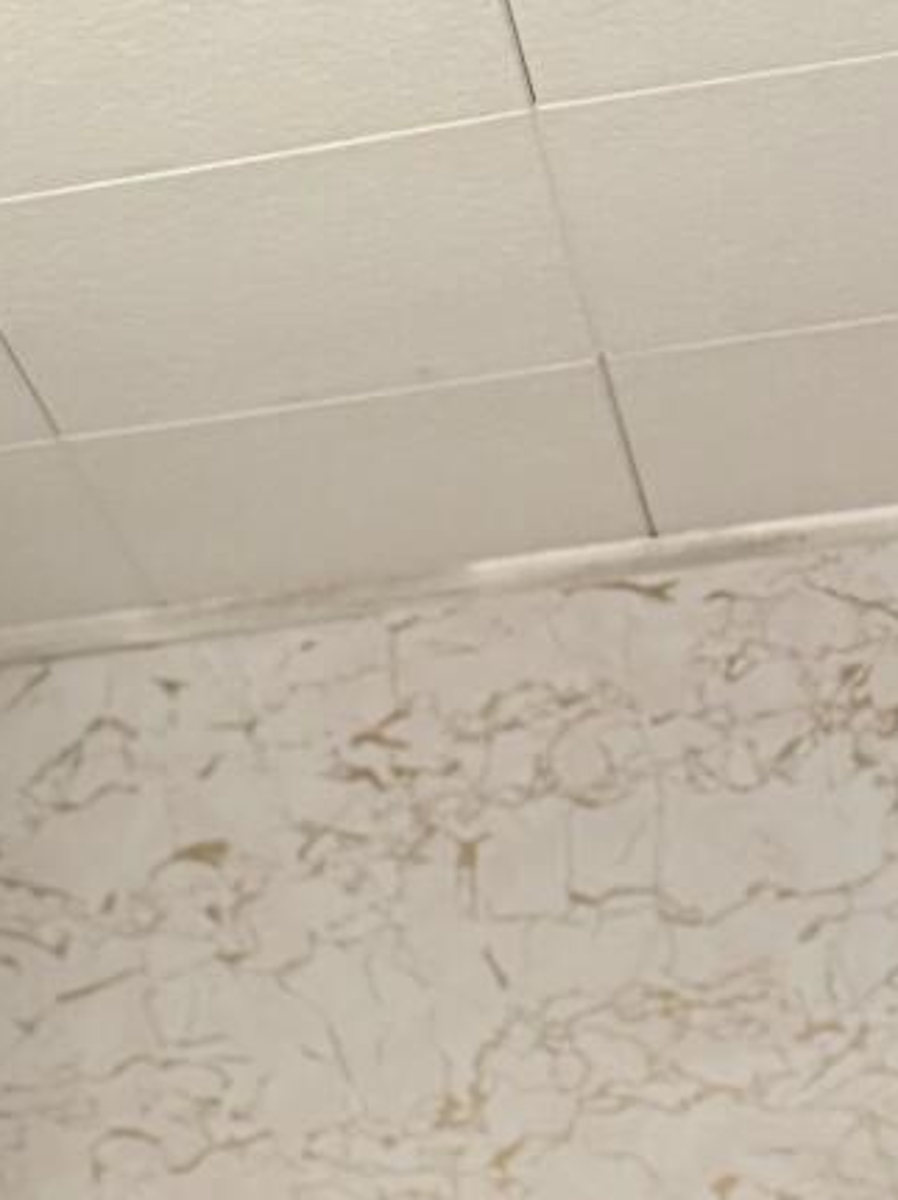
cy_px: 2562
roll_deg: -1.1
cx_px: -508
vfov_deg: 13.4
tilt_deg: -4.9
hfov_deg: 11.6
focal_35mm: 121
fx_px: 4189
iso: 125
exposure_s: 1/95
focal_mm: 5.96
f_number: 1.6
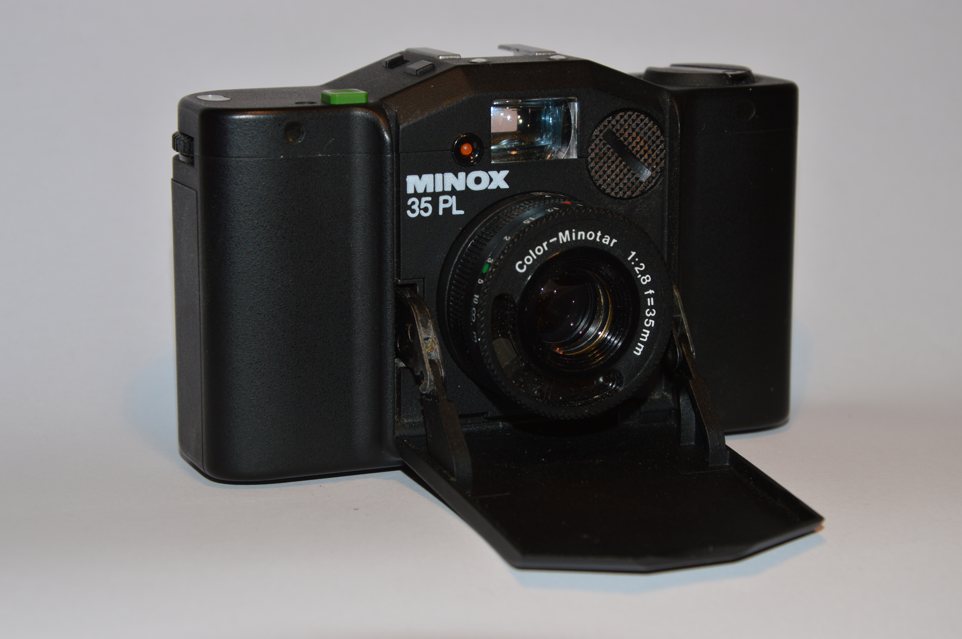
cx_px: 481
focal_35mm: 99
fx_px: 2643
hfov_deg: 20.6
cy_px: 320
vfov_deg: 13.8
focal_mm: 66
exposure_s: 1/60
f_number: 8
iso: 100
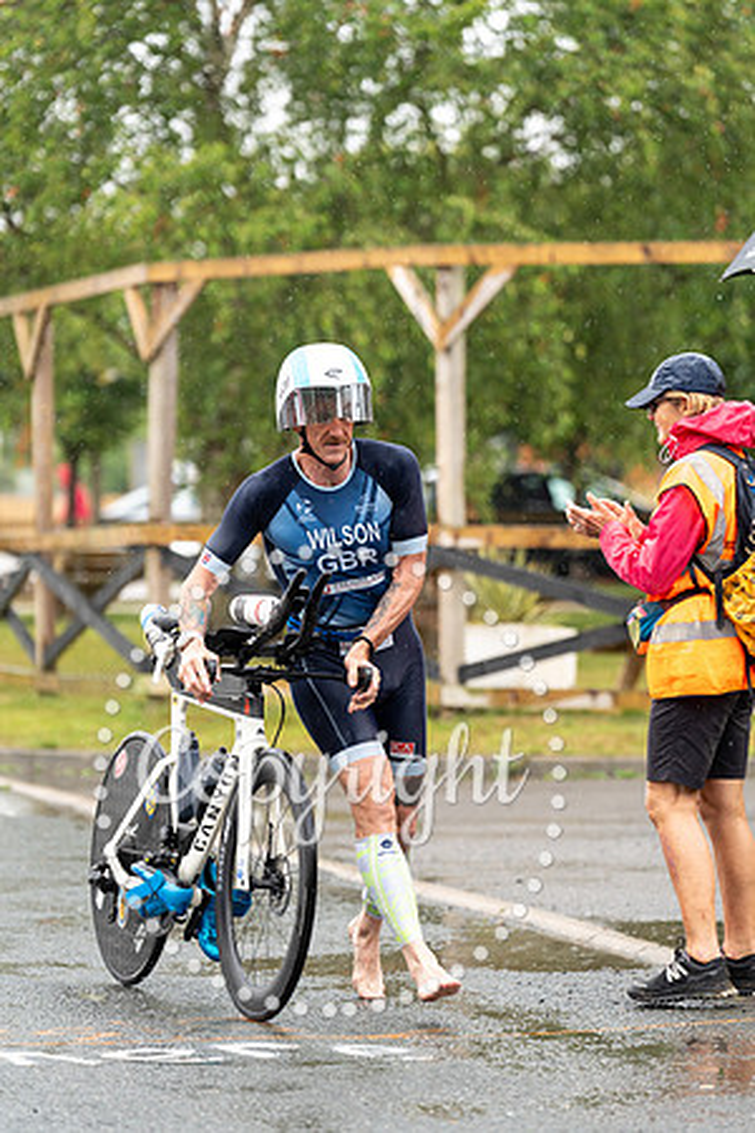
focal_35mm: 145
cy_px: 566
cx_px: 378
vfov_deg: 14.2
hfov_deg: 9.5
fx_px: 4561
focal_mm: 145
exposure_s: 1/1000
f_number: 3.2
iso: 1000
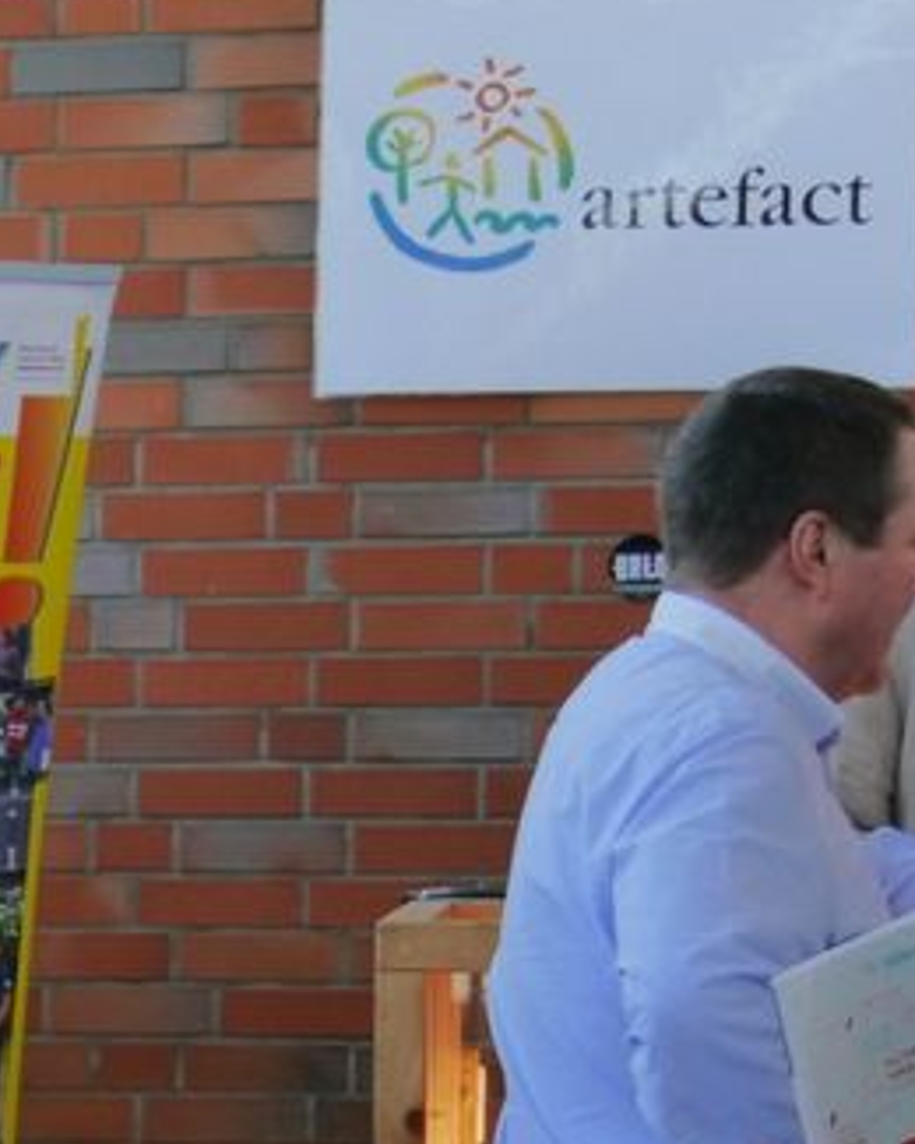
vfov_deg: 11.0
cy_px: 1327
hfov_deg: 8.7
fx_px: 5822
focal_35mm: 172
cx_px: -648
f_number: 4.5
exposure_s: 1/125
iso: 640
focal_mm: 28
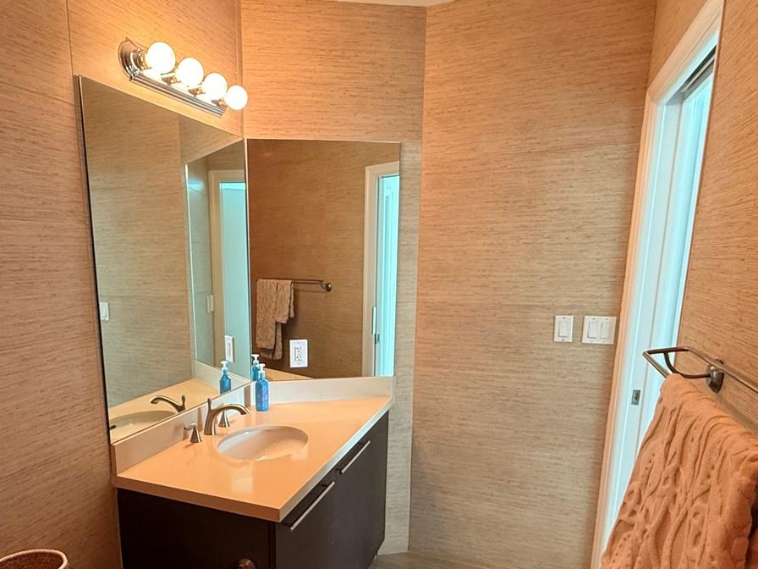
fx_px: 547
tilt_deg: -11.9
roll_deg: -0.1
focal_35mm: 25
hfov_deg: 68.5
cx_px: 292
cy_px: 368
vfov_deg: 54.0
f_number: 2.2
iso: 250
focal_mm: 2.22
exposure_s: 1/120
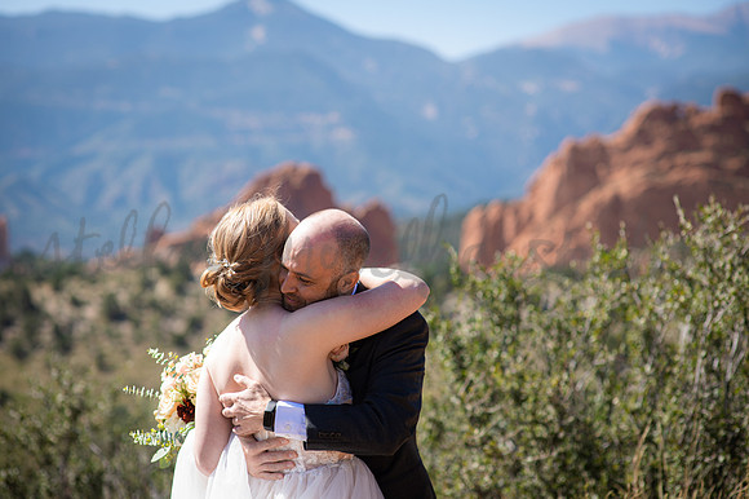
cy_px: 250
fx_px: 1767
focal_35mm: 85
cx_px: 374
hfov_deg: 23.9
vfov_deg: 16.1
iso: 100
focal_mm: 85
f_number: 3.2
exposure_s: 1/800
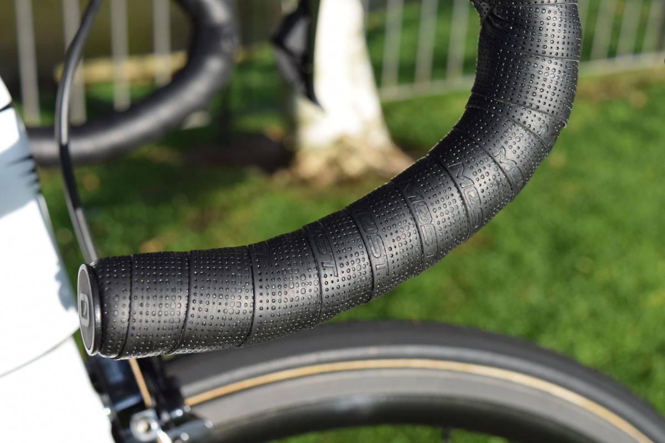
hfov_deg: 35.1
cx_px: 332
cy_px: 222
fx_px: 1053
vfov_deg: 23.8
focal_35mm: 57
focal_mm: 38
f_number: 8
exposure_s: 1/250
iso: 200
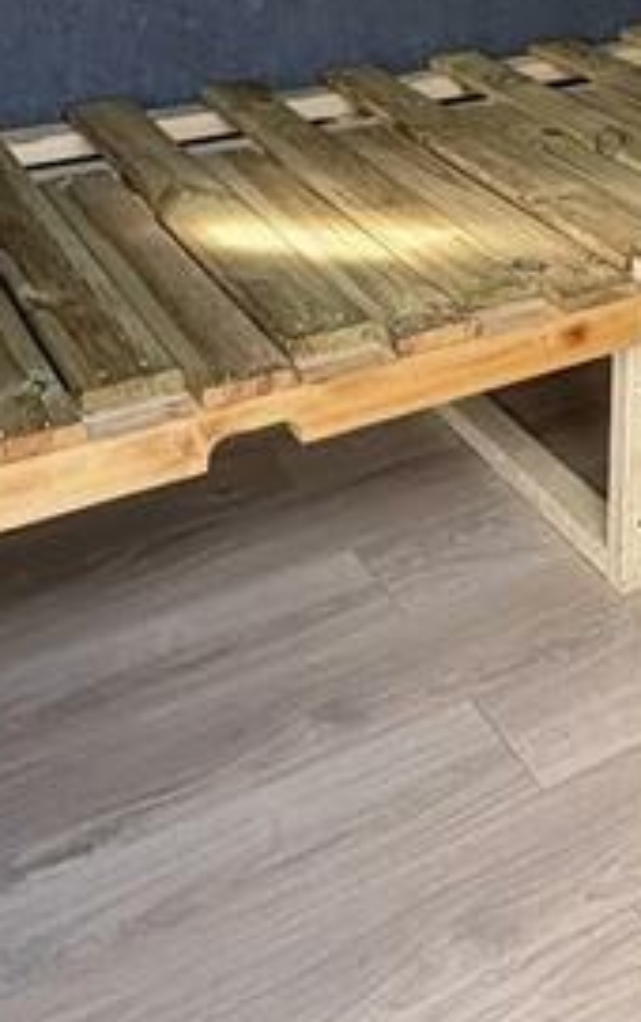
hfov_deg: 25.2
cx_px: 630
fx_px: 1366
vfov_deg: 38.9
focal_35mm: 49
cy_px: 155
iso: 100
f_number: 2.2
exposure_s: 1/110
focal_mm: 2.22
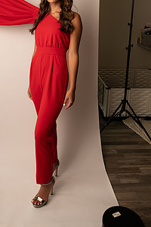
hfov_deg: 36.6
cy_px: 66
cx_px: 54
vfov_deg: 51.6
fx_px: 226
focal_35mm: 36
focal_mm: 24
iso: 100
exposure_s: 1/160
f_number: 3.2
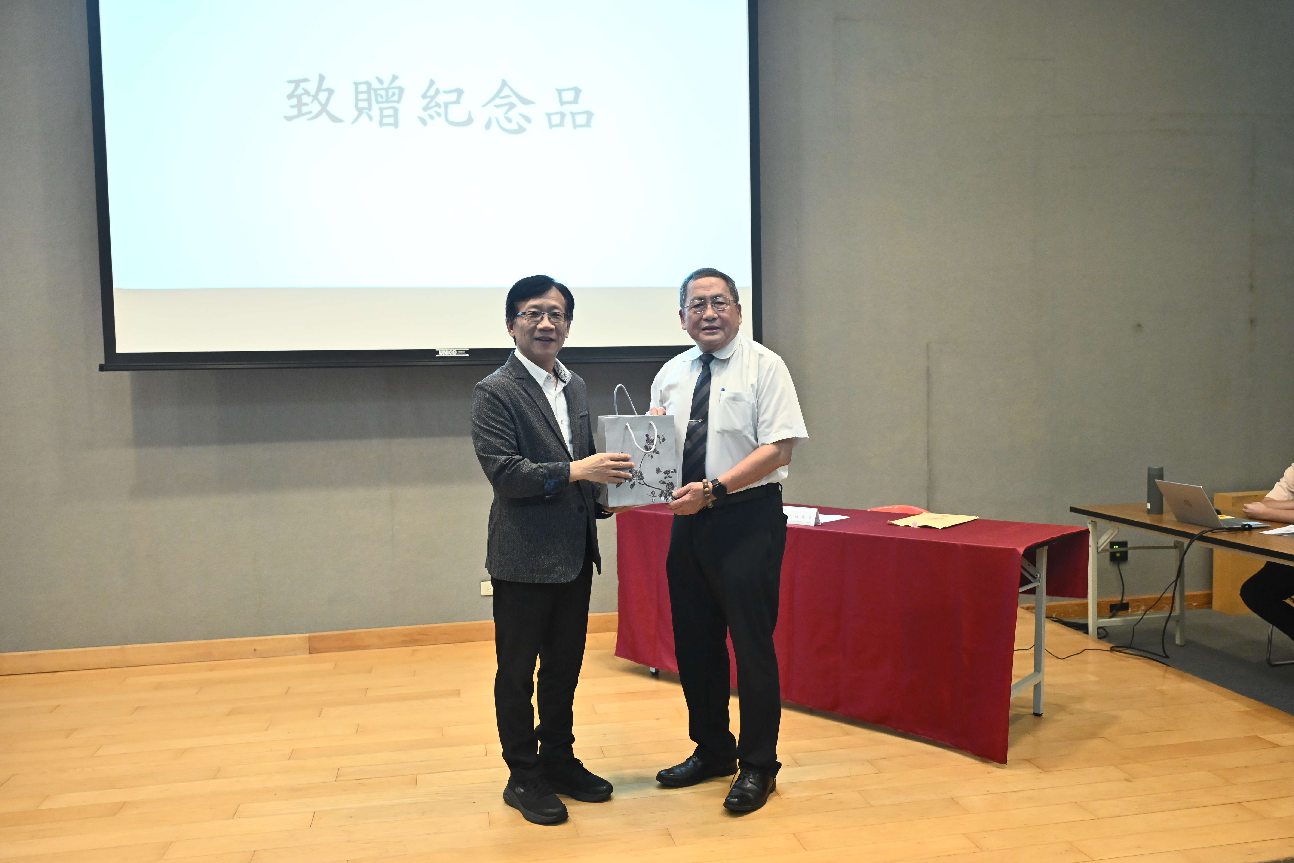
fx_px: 1042
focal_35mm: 29
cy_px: 432
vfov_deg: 45.0
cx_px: 647
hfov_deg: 63.7
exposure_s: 1/160
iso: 3200
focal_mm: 29
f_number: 4
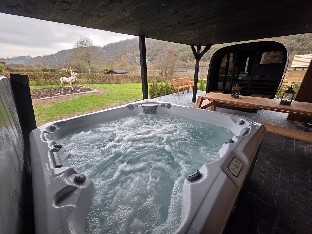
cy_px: 117
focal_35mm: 13
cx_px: 156
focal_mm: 2.2
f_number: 1.9
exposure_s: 1/75.9
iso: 40
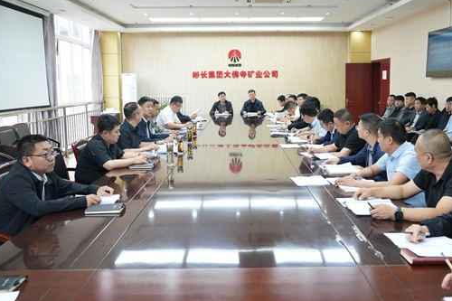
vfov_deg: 36.8
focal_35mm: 36
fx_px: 452
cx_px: 251
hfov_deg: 53.0
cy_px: 129
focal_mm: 30
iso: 1600
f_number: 4.5
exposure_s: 1/160
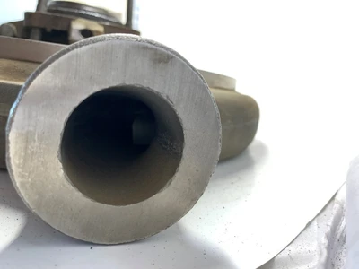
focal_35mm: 26
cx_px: 180
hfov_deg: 67.3
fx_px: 270
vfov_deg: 53.1
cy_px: 134
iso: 160
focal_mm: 4.25
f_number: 1.8
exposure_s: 1/60
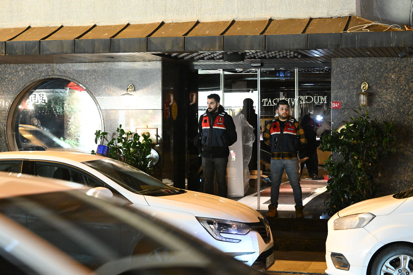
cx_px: 206
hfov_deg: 26.0
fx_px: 895
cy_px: 138
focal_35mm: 78
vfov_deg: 17.5
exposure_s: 1/20
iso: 8000
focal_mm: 78
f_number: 6.3
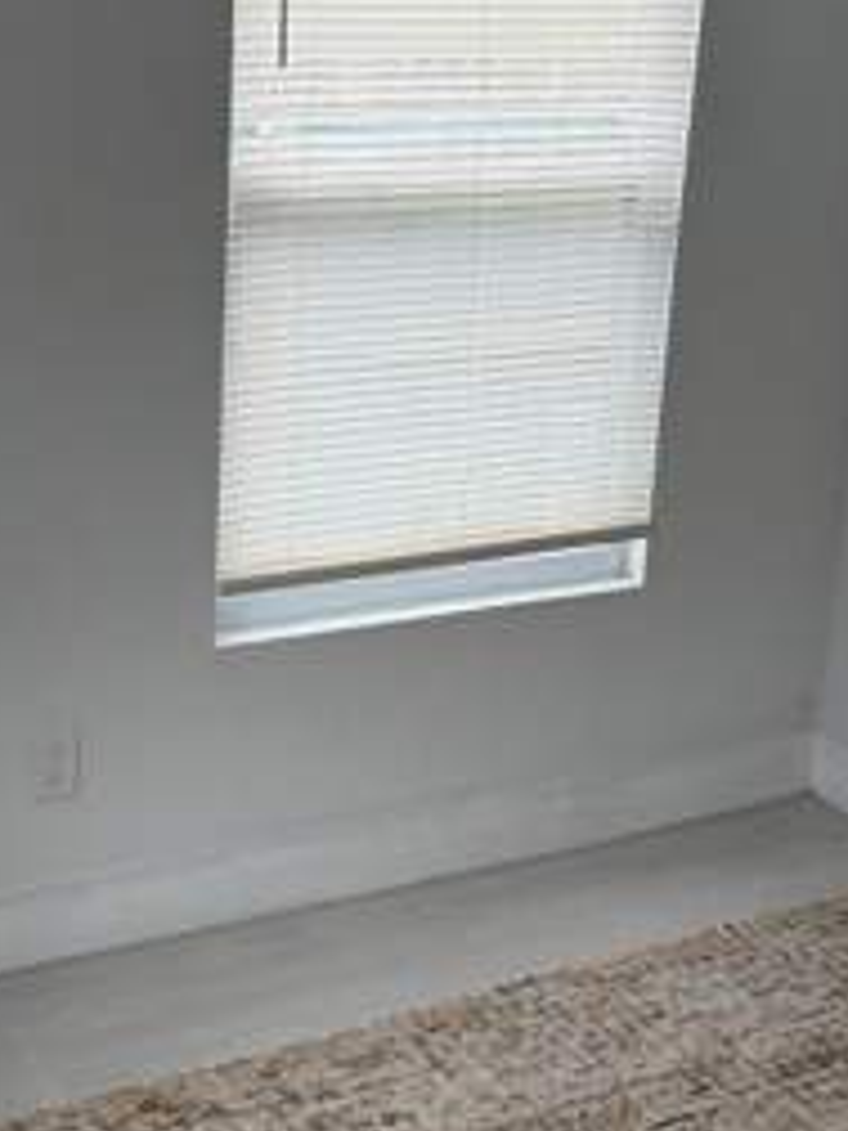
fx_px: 1992
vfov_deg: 31.6
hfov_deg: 24.0
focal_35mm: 61
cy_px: 453
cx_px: 323
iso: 125
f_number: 1.78
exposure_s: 1/121
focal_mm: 6.76
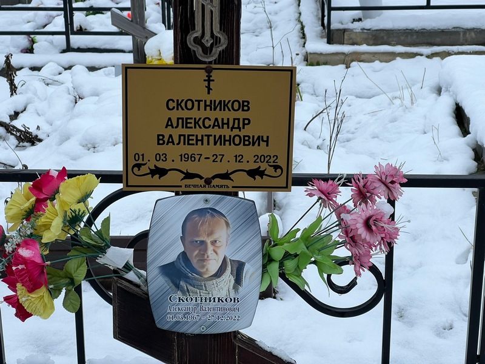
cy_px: 182
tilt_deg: -19.2
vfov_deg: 19.1
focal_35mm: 77
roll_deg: +0.8
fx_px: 1079
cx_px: 242
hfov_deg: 25.3
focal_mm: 9
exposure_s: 1/99
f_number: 2.8
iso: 32
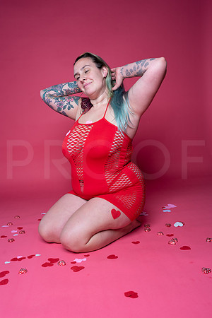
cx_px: 106
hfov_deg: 37.9
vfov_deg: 54.4
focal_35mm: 35
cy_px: 159
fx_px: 309
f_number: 8
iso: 100
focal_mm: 35
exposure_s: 1/160
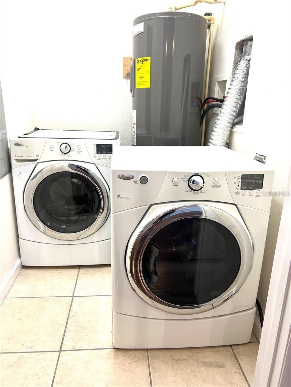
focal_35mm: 26
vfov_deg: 67.3
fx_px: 291
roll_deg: +0.9
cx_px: 146
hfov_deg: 53.1
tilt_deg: -17.9
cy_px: 194
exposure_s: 1/60
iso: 64
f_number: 1.5
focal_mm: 5.7
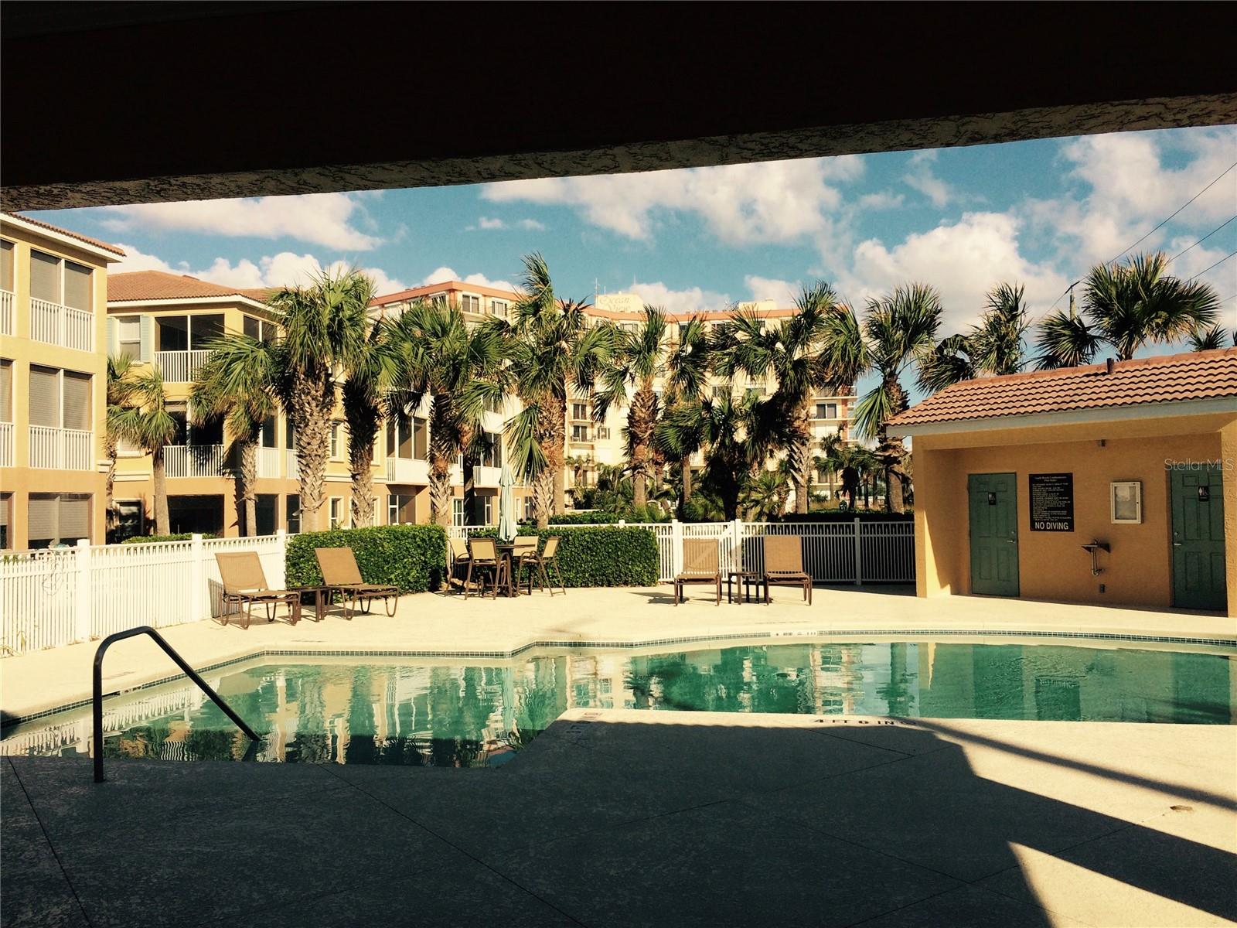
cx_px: 618
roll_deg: +1.0
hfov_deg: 61.7
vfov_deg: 48.2
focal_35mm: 29
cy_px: 464
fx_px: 1036
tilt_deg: -0.8
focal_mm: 4.15
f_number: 2.2
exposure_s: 1/3425
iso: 32
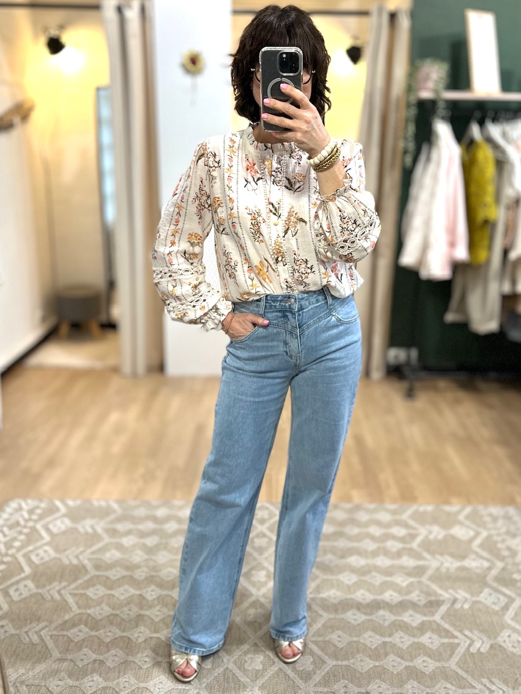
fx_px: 482
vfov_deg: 71.6
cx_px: 260
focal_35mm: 24
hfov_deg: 56.8
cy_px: 347
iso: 250
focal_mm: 6.86
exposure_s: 1/50
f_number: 1.78
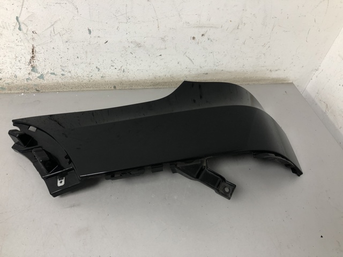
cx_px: 172
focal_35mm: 28
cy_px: 128
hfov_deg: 63.4
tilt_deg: -45.4
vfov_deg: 49.7
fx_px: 277
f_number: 1.8
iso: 40
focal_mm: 4
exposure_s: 1/20
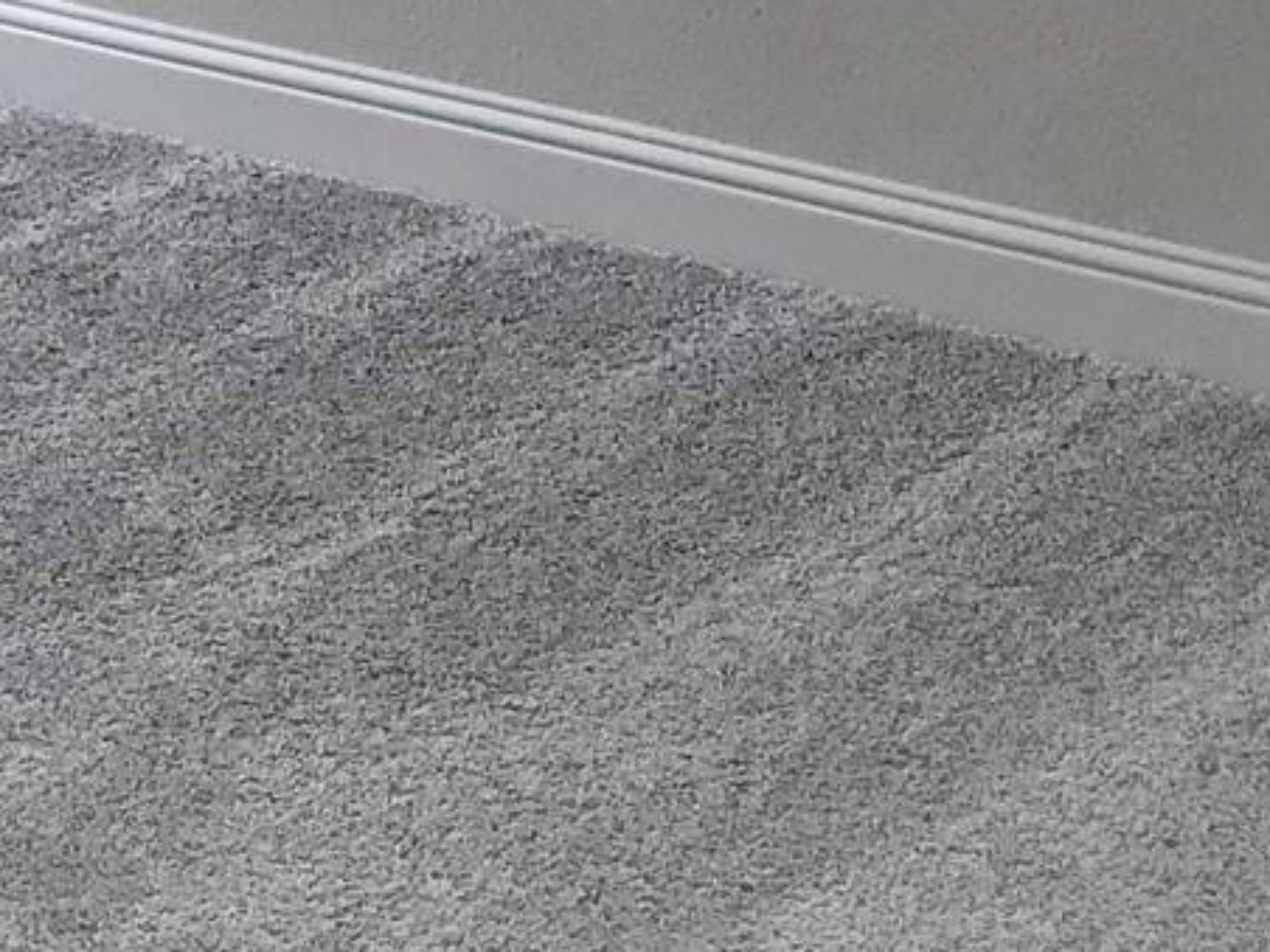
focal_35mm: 127
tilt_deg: -4.0
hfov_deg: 15.4
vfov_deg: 10.9
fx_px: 4659
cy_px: -789
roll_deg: +0.3
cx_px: 298
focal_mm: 3.99
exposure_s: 1/191
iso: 20
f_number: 1.8
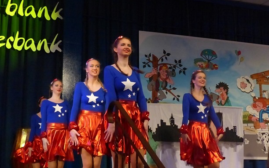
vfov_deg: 20.0
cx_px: 135
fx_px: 477
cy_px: 89
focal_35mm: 65
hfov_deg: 31.5
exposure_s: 1/400
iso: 1600
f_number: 4
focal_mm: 10.9
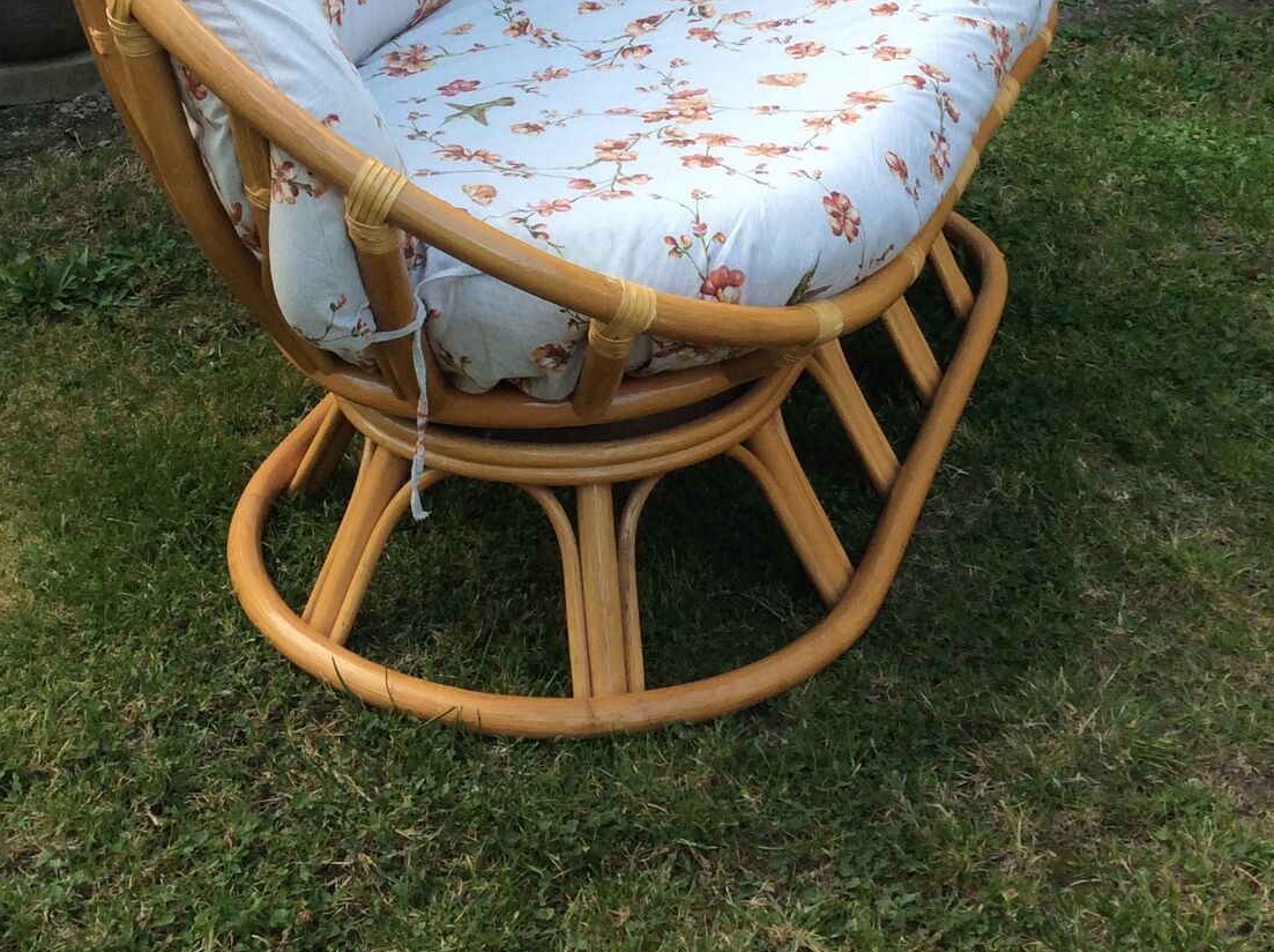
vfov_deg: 24.7
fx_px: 2132
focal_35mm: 58
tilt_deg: -22.5
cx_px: 583
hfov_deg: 33.3
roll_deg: +0.4
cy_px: 169
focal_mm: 3.3
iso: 32
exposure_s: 1/132
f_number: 2.4
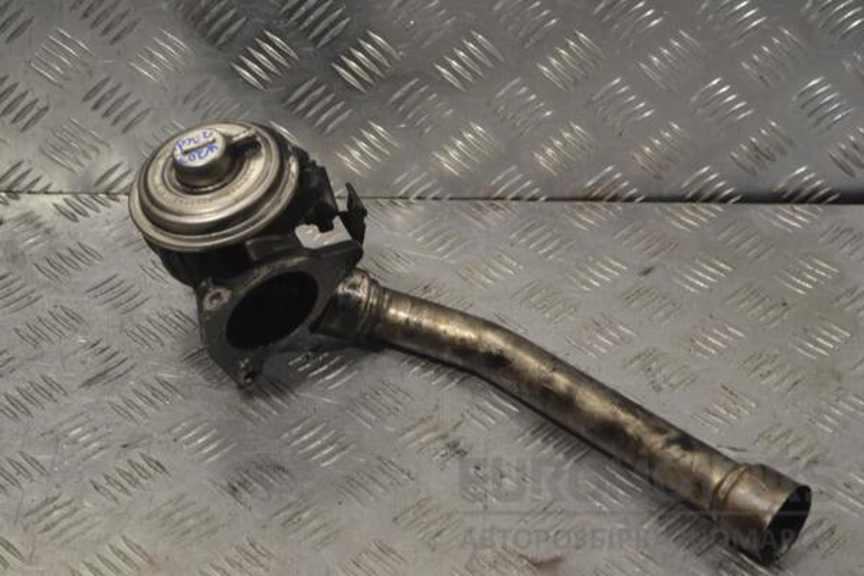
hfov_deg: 28.1
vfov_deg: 18.9
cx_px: 432
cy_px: 288
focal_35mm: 72
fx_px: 1728
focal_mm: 48
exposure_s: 1/125
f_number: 5.6
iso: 400
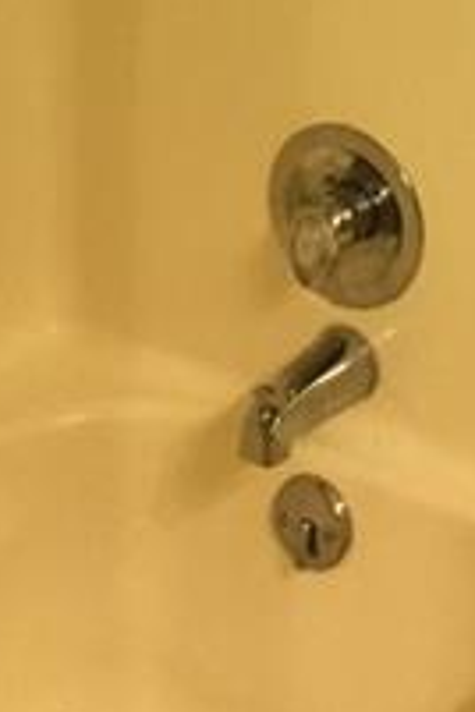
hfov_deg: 11.8
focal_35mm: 115
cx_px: 454
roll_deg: +0.0
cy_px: -404
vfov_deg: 16.1
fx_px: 2276
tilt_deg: -7.7
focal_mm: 4.15
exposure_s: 1/30
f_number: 2.2
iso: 200
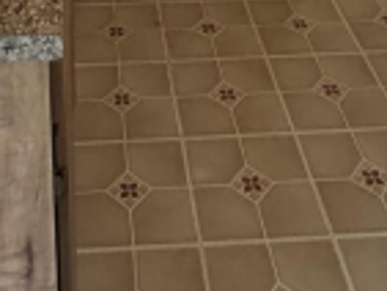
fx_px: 738
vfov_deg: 16.9
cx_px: 114
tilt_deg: -12.8
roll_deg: -0.8
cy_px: -280
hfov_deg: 29.1
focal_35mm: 66
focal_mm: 2.22
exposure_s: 1/60
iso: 500
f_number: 2.2
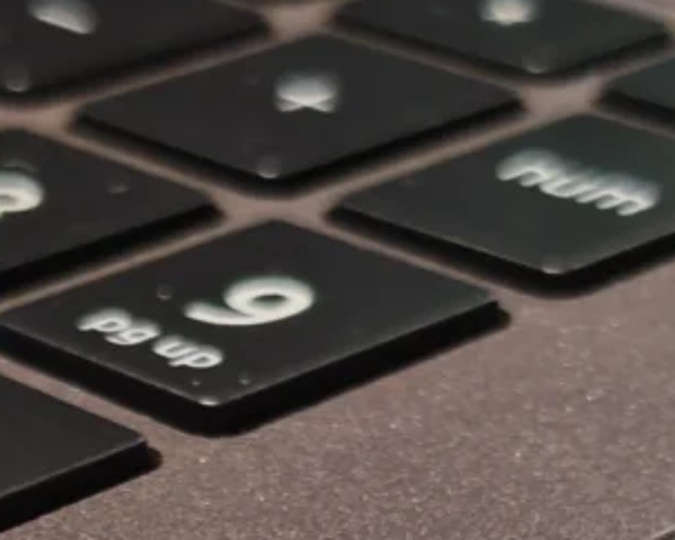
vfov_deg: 8.2
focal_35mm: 183
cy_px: 931
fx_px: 3655
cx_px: 140
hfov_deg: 10.5
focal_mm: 5.4
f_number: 1.6
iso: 50
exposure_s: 1/120
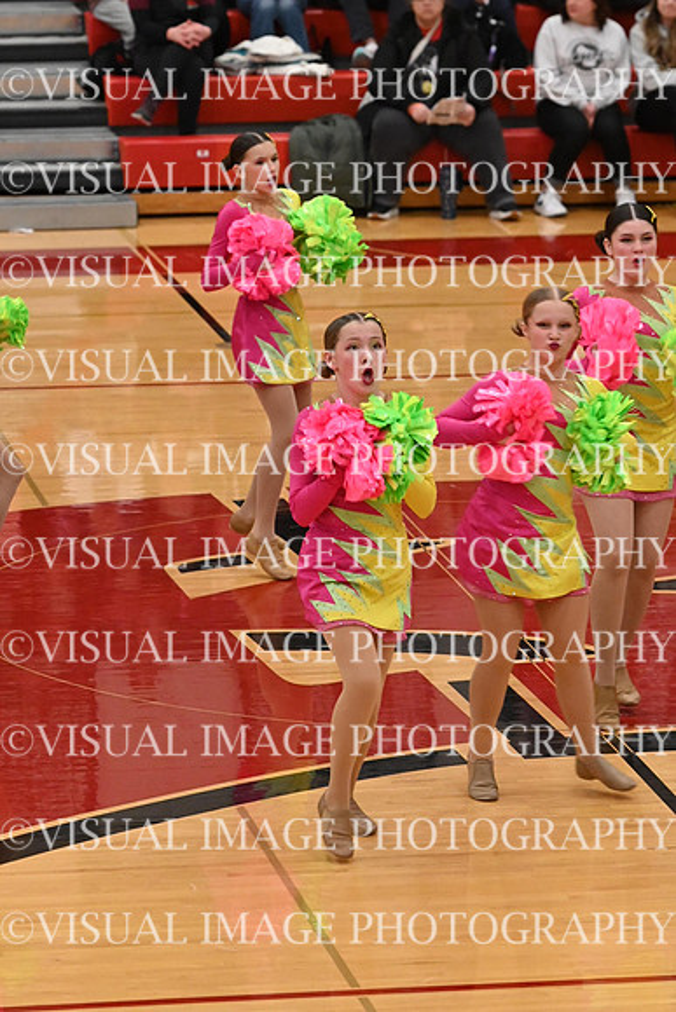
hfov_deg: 7.5
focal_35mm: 183
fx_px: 5151
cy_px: 506
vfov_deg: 11.2
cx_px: 338
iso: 6400
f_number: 4
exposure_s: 1/400
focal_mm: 122
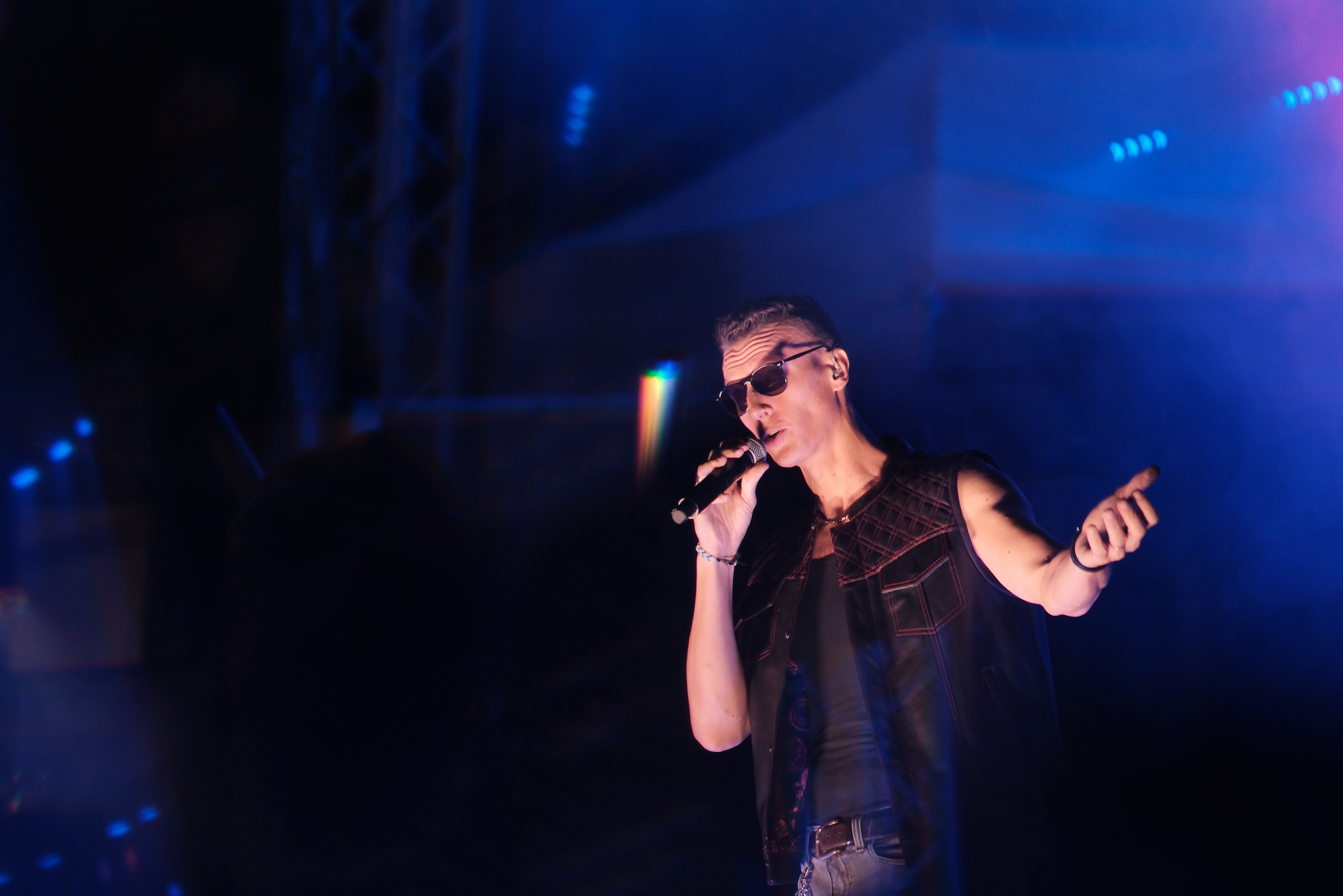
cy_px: 448
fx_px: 5036
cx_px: 672
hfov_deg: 15.2
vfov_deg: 10.2
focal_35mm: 135
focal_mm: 90
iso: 1250
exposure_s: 1/500
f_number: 2
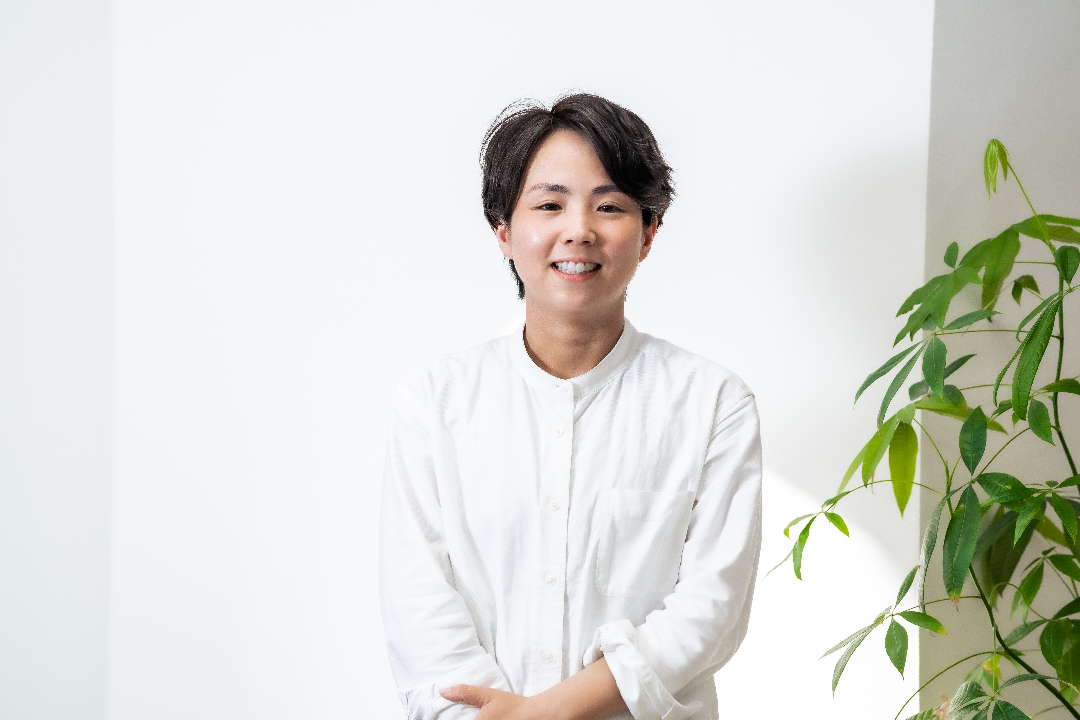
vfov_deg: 16.1
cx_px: 540
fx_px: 2550
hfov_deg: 23.9
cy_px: 360
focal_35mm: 85
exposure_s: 1/200
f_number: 4
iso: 640
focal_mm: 85
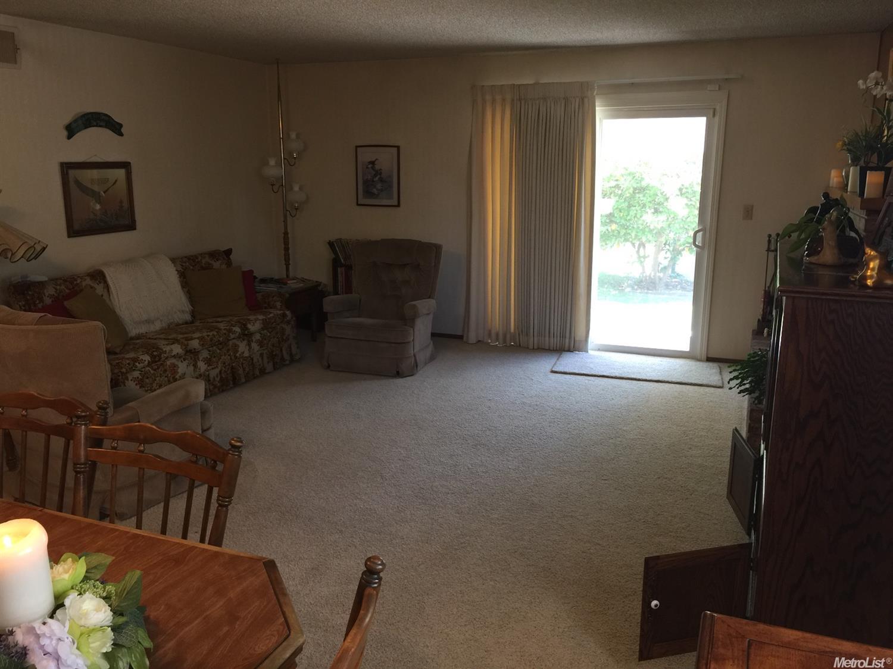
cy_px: 334
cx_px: 446
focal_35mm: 29
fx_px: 748
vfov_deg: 48.2
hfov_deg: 61.7
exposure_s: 1/15
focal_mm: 4.15
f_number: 2.2
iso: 32
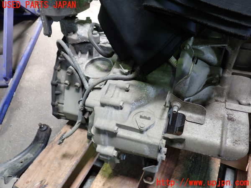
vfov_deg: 46.8
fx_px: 218
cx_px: 126
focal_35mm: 30
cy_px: 94
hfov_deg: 60.0
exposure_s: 1/40
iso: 200
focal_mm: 5.4
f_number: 2.3
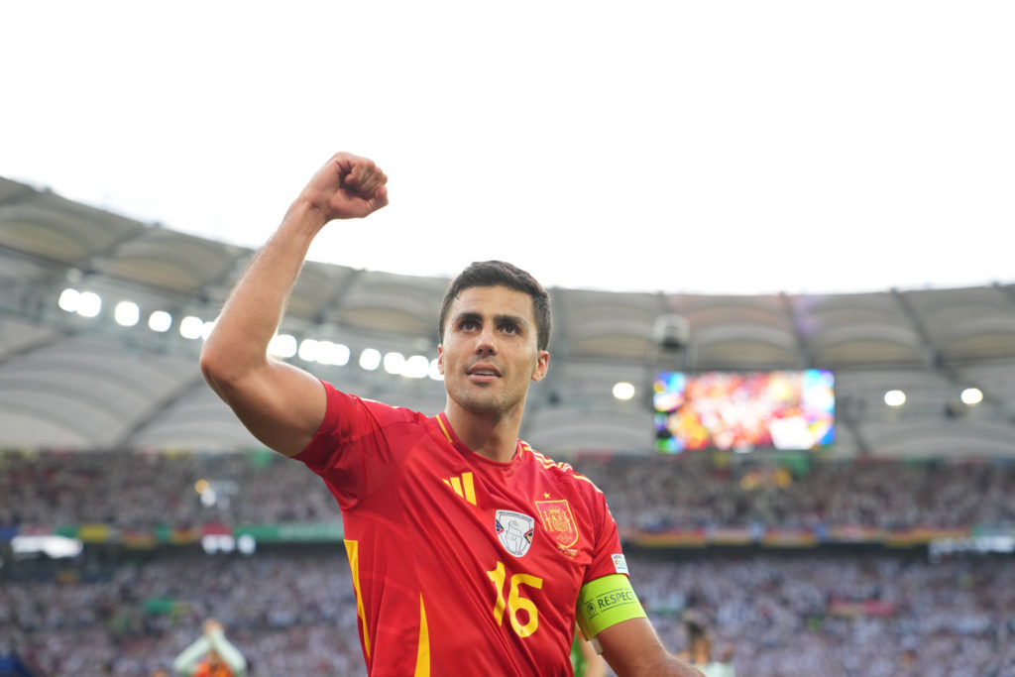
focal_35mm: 70
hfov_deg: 28.8
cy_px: 338
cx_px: 508
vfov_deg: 19.5
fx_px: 1974
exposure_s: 1/1250
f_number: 2.8
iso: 1600
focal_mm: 70
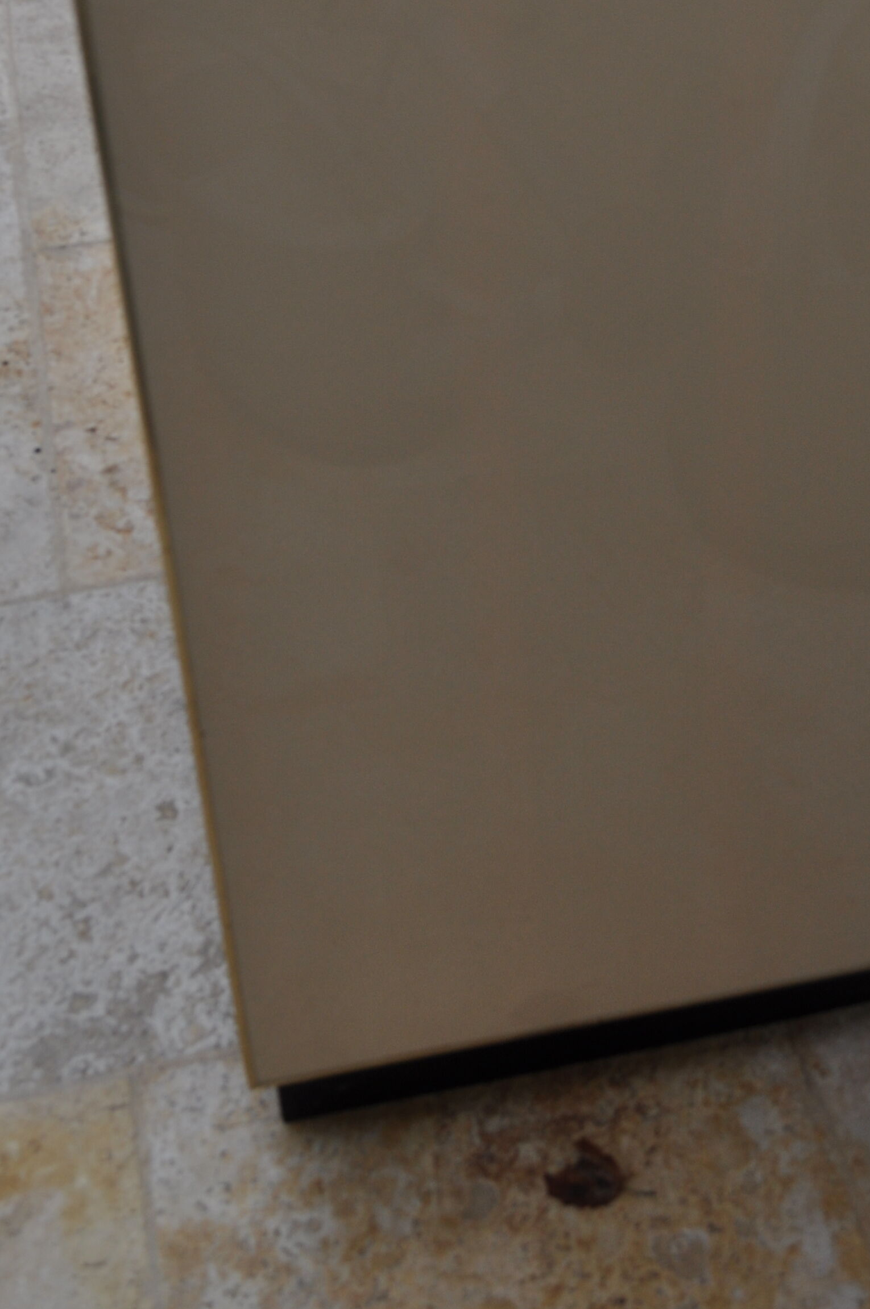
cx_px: 500
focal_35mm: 67
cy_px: 145
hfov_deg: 20.2
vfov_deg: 29.0
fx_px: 2435
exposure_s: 1/160
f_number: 6.3
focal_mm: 24
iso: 200
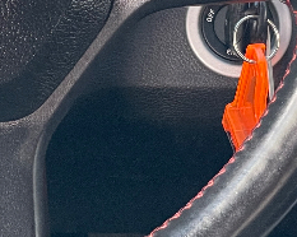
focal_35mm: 223
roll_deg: +0.4
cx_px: -119
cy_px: -94
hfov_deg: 8.5
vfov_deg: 6.8
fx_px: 1959
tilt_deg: -31.8
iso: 200
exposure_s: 1/99
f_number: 2
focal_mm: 6
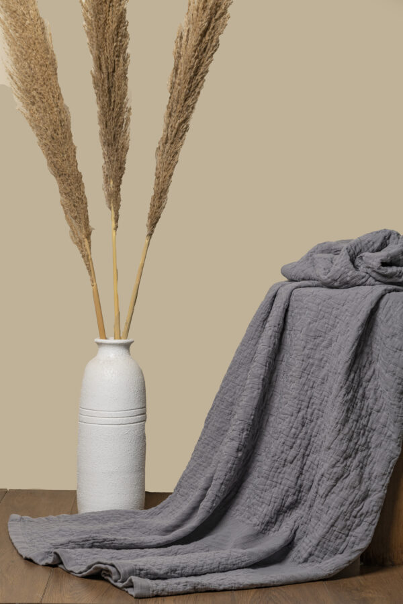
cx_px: 202
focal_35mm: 85
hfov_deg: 16.1
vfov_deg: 23.9
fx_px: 1427
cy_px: 302
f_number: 11
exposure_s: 1/160
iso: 100
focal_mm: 85
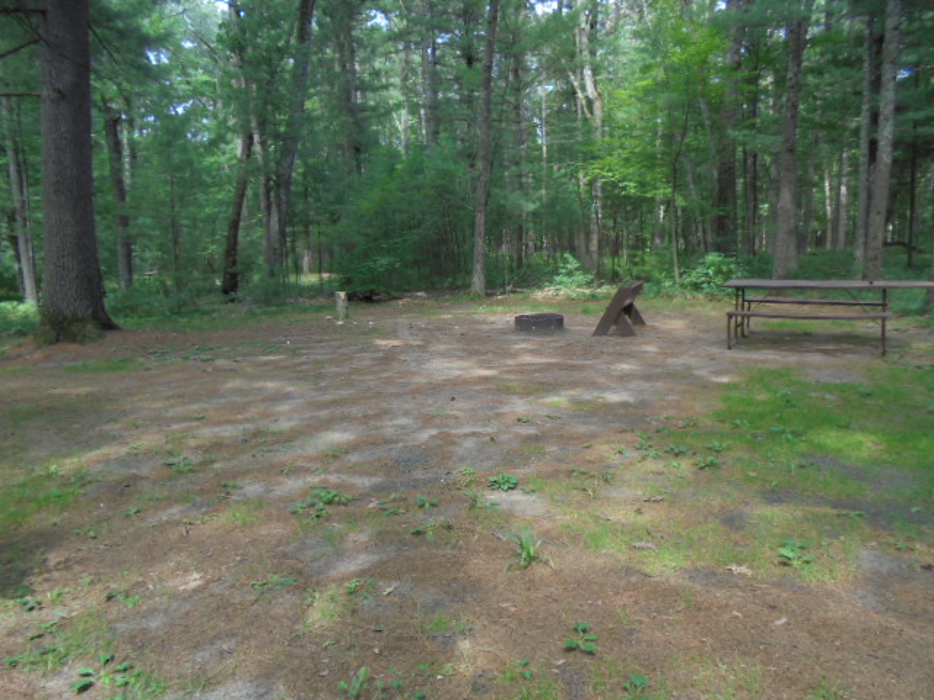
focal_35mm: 26
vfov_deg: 53.1
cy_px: 350
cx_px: 467
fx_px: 702
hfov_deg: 67.3
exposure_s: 1/60
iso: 100
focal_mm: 4.6
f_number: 3.5
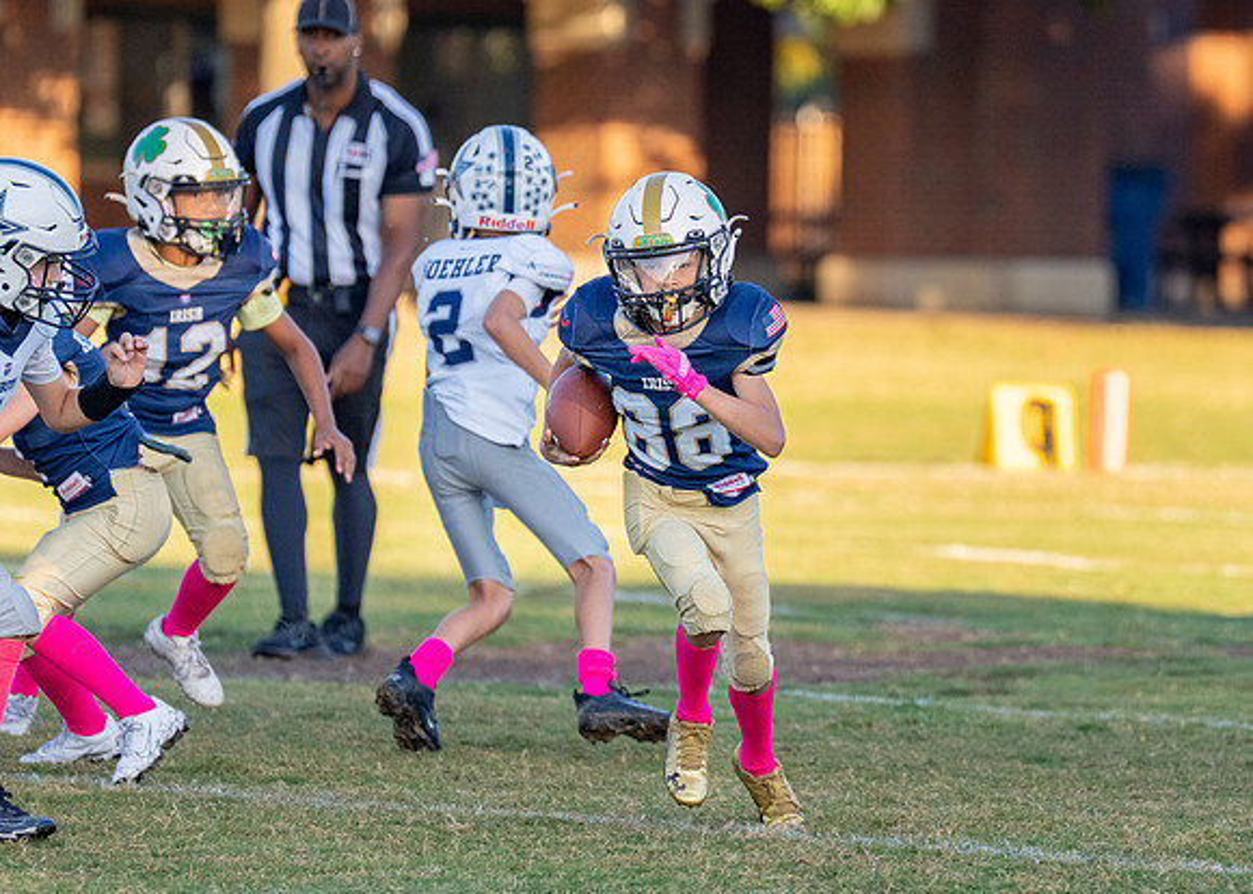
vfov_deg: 3.3
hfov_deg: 4.6
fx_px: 15637
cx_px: 765
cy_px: 424
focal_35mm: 440
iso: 400
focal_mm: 200
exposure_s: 1/2000
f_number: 2.8
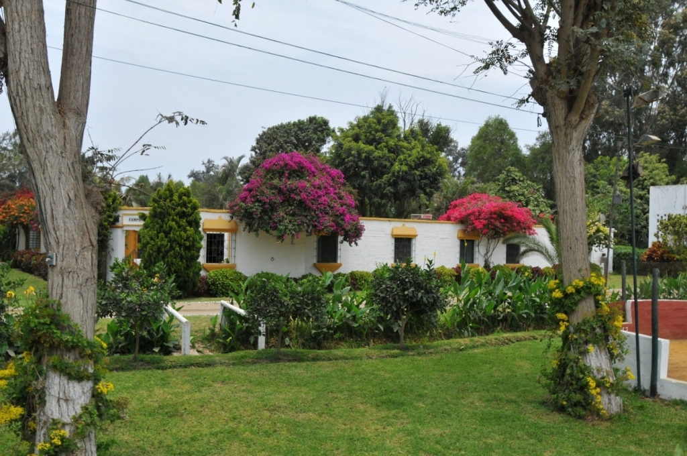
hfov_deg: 53.2
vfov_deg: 36.8
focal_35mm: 36
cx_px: 344
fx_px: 686
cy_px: 228
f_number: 9.5
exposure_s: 1/350
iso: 200
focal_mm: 24
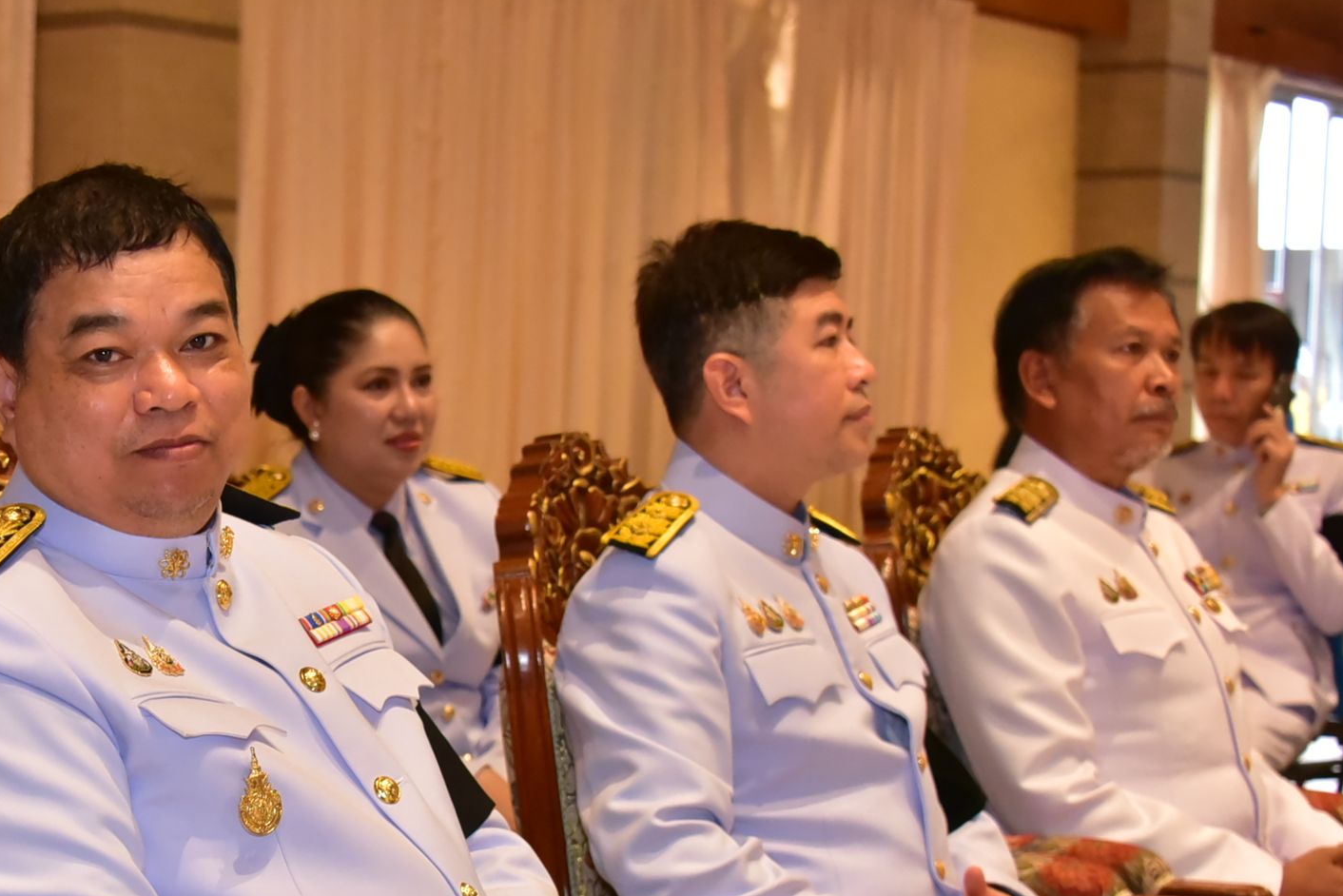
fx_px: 3171
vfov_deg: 16.0
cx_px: 227
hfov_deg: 23.5
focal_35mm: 85
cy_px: 694
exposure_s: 1/200
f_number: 5.6
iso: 4000
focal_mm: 48
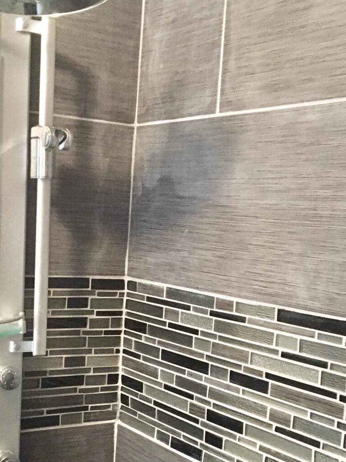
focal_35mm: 57
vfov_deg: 33.4
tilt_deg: -7.2
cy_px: 319
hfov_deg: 25.5
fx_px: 760
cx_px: 121
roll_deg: -4.2
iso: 400
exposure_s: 1/15
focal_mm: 4.15
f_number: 2.2
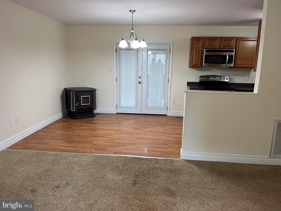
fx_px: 211
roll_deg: -1.1
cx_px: 140
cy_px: 106
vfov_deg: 53.1
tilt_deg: -11.7
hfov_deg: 67.3
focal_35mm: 26
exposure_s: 1/60
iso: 125
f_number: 1.6
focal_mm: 5.1
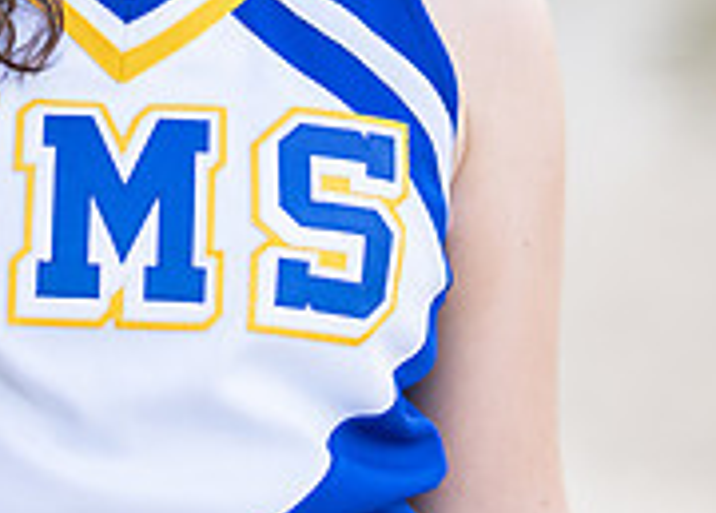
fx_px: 3705
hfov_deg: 11.0
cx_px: 117
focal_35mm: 182
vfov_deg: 7.8
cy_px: -146
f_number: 1.2
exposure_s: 1/800
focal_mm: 50
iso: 100
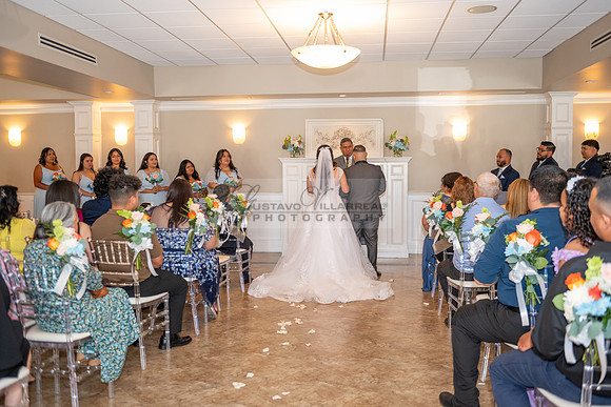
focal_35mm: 35
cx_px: 306
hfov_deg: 54.4
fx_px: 594
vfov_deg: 37.9
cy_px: 204
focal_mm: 35
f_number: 3.2
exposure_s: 1/200
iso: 1250
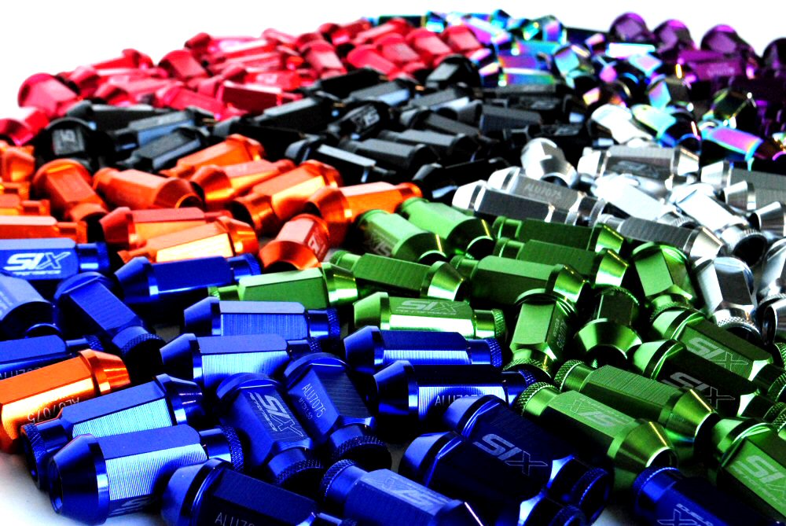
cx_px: 393
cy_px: 263
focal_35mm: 60
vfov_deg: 22.7
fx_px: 1311
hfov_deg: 33.4
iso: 1600
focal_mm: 40
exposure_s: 1/80
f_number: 11
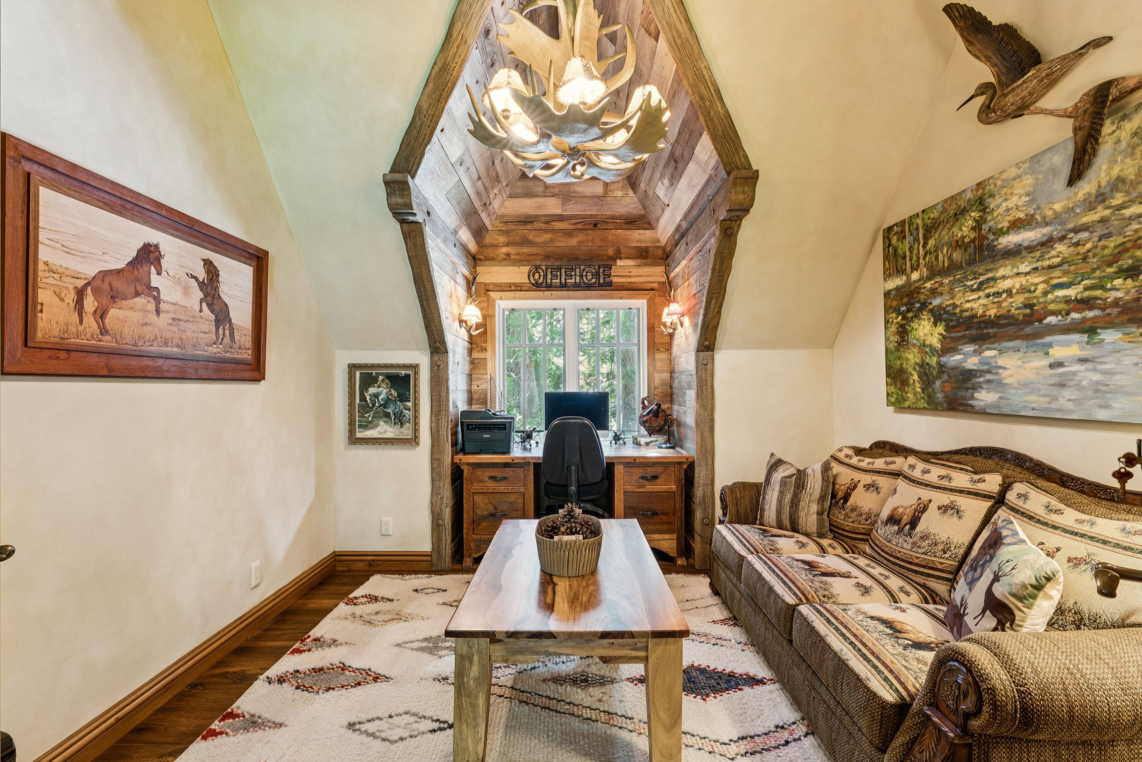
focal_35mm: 16
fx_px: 520
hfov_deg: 95.3
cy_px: 381
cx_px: 571
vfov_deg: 72.4
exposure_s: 5
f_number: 13
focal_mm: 16.4
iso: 100
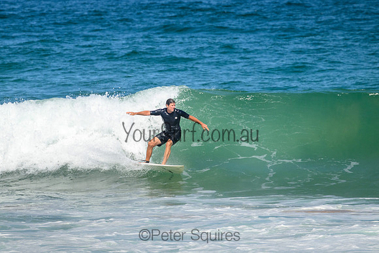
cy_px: 108
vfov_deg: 1.5
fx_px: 9691
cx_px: 162
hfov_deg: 2.2
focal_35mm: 920
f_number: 11
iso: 1100
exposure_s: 1/2000
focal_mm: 800
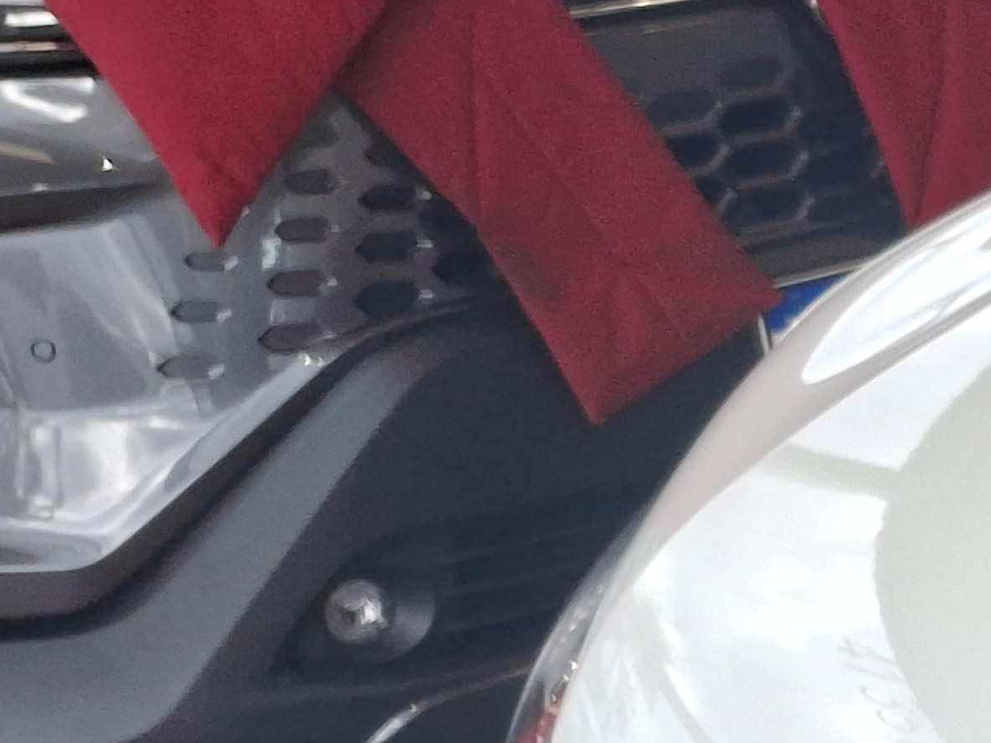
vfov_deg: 9.2
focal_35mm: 159
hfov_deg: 9.5
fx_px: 4552
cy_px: 986
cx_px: 3023
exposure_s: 1/181
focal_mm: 5.54
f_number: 1.8
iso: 50
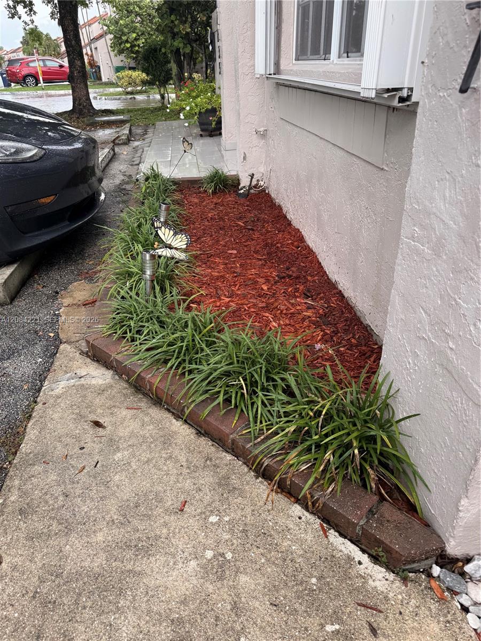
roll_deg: +0.8
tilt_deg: -28.5
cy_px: 320
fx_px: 445
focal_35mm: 24
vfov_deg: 71.6
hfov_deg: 56.8
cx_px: 240
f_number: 1.78
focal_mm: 6.76
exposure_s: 1/170
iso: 64
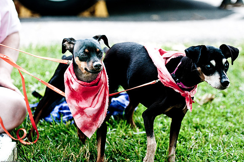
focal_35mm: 105
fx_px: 711
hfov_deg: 19.5
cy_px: 81
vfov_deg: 13.0
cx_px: 122
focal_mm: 70
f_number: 2.8
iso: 200
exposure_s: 1/800
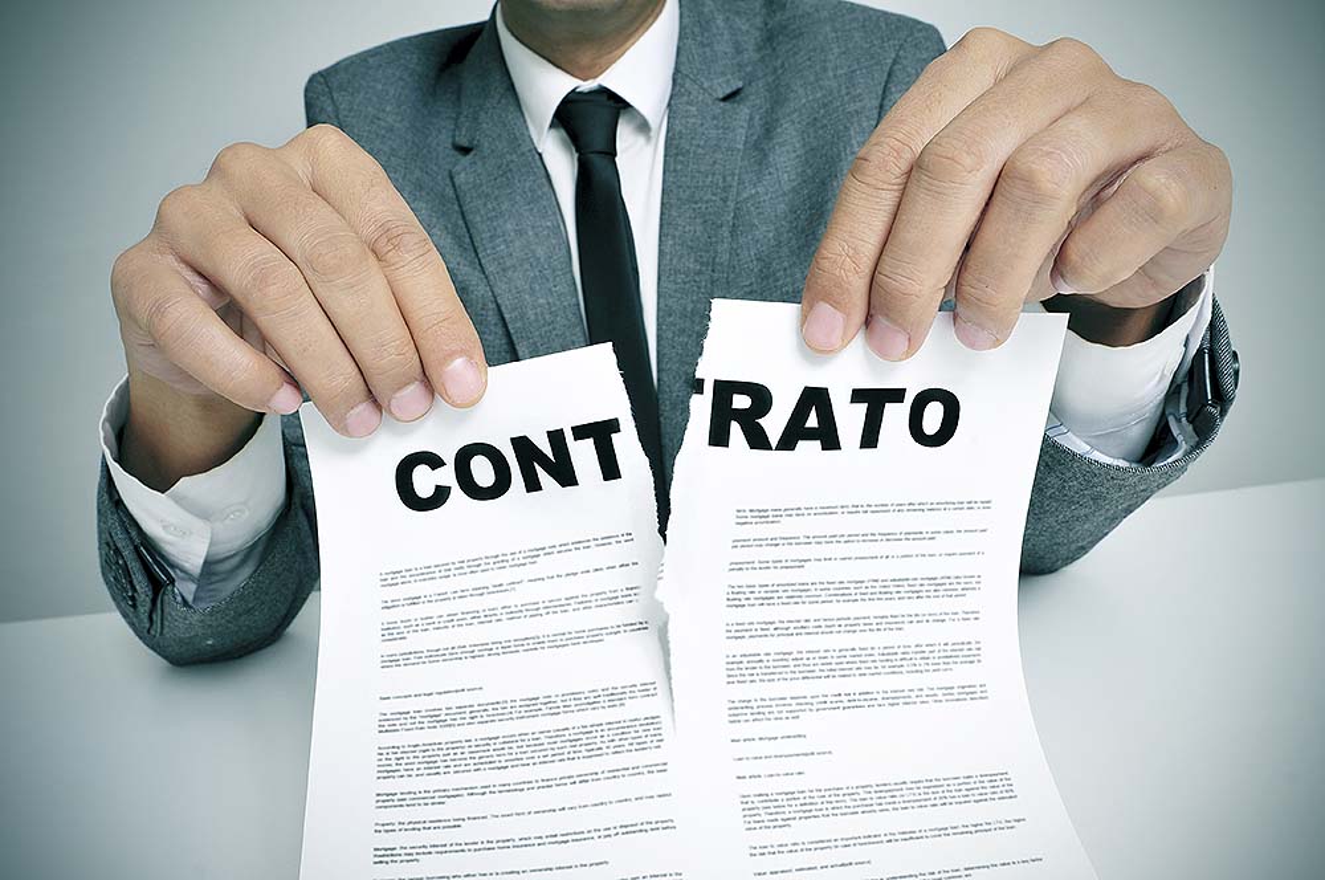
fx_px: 1103
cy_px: 440
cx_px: 662
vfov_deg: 43.5
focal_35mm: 30
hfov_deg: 62.0
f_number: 10
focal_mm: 20
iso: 200
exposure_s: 1/125
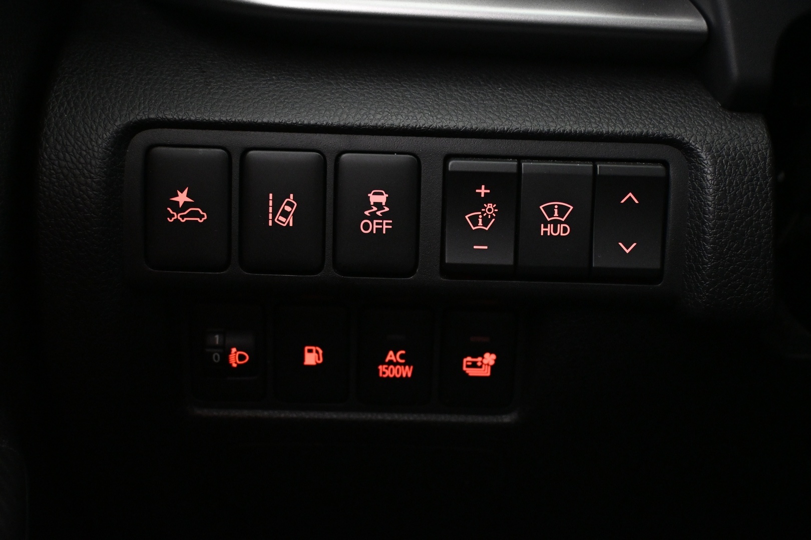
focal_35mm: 41
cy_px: 270
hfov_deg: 47.2
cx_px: 406
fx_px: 929
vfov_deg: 32.4
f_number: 4.5
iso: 4000
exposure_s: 1/20
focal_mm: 27.5
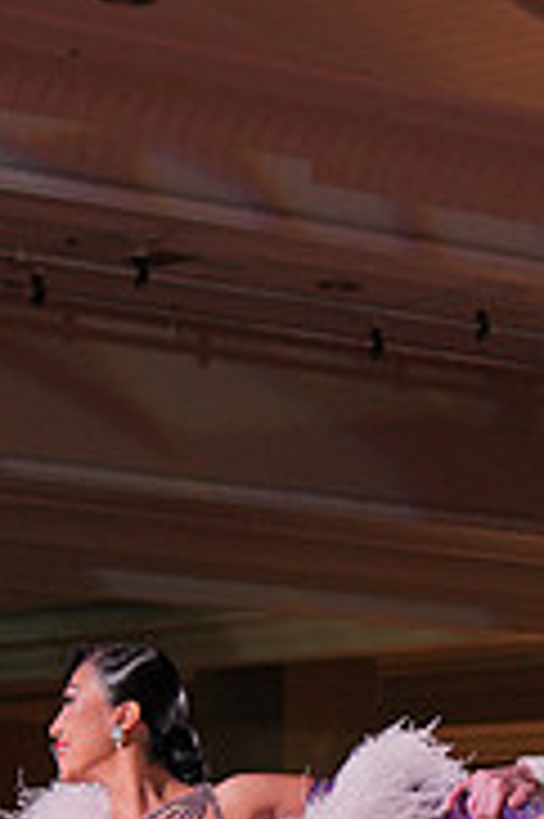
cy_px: 1170
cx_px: 632
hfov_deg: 7.4
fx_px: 4201
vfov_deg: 10.8
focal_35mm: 185
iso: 1250
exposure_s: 1/500
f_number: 4
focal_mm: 58
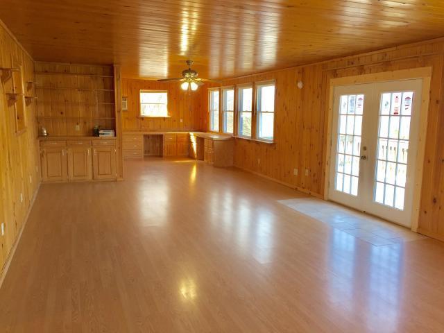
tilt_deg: -8.3
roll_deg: -0.2
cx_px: 222
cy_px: 166
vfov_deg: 48.2
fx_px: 372
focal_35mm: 29
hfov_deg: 61.7
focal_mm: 4.15
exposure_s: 1/40
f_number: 2.2
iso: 32
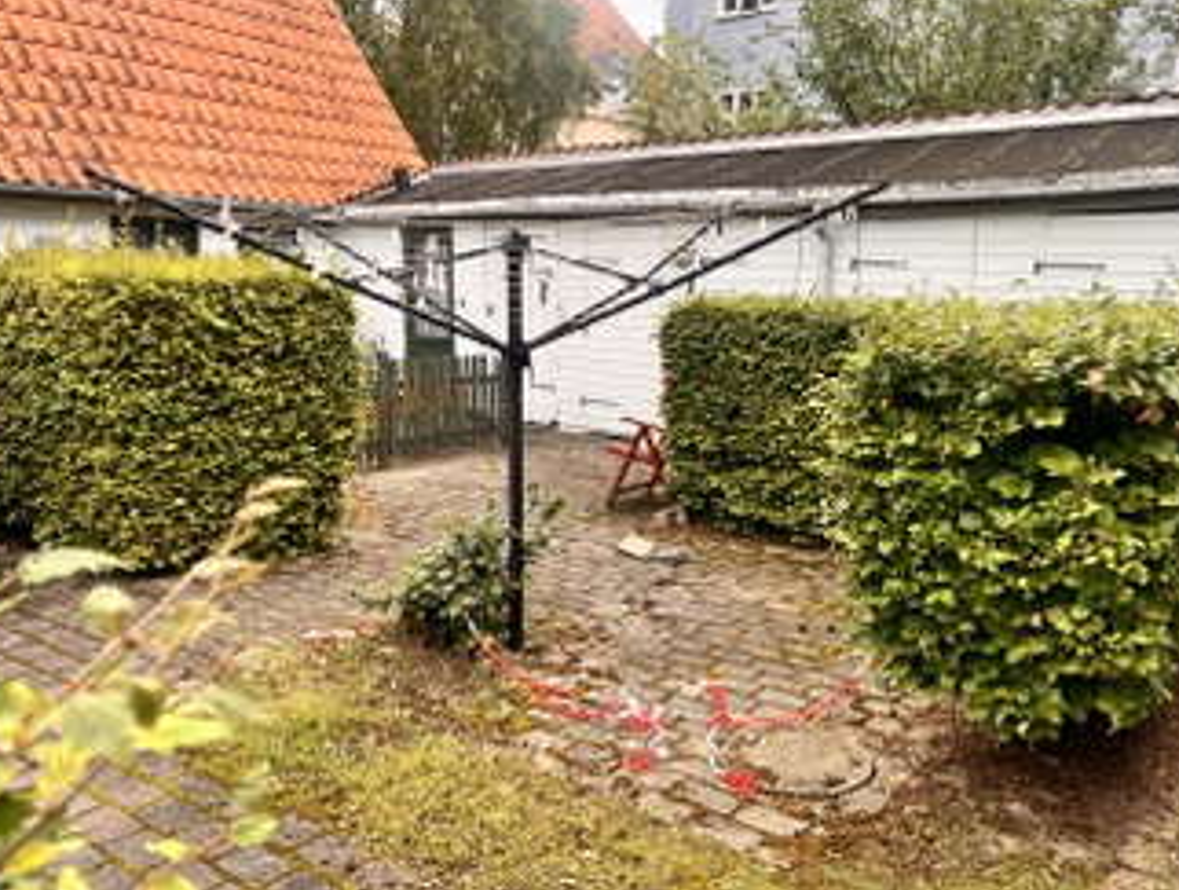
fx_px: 1024
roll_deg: -1.2
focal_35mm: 30
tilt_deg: -7.5
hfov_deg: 59.8
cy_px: 440
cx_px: 626
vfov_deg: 47.0
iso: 50
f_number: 1.5
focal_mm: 5.7
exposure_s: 1/597
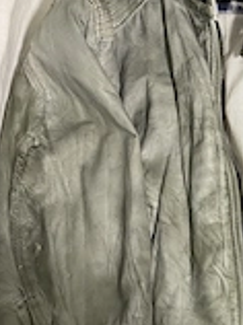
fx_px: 619
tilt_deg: -76.6
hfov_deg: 21.6
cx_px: 224
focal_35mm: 66
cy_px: 259
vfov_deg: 28.8
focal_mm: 4.25
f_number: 1.8
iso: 320
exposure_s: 1/50
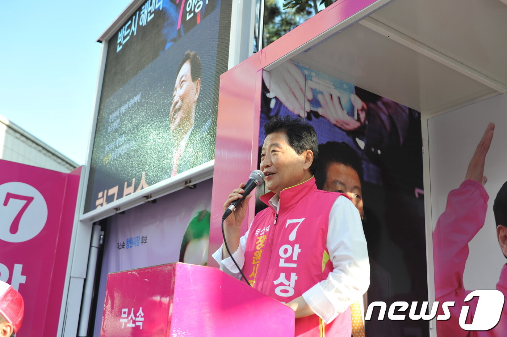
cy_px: 168
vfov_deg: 31.9
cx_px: 254
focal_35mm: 42
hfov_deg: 46.4
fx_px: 591
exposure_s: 1/320
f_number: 4.5
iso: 200
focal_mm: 42
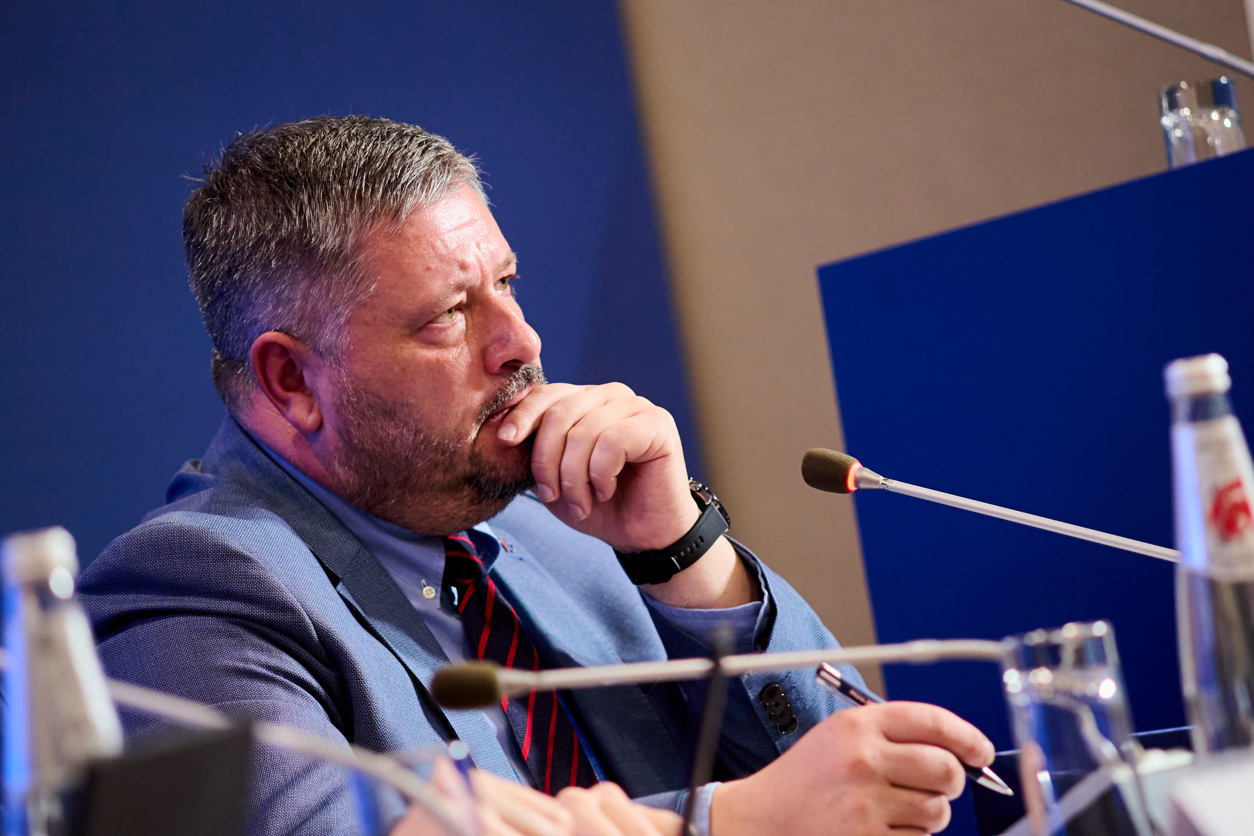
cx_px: 627
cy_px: 418
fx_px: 7837
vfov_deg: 6.1
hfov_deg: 9.1
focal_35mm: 225
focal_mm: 150
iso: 3200
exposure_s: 1/200
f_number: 4
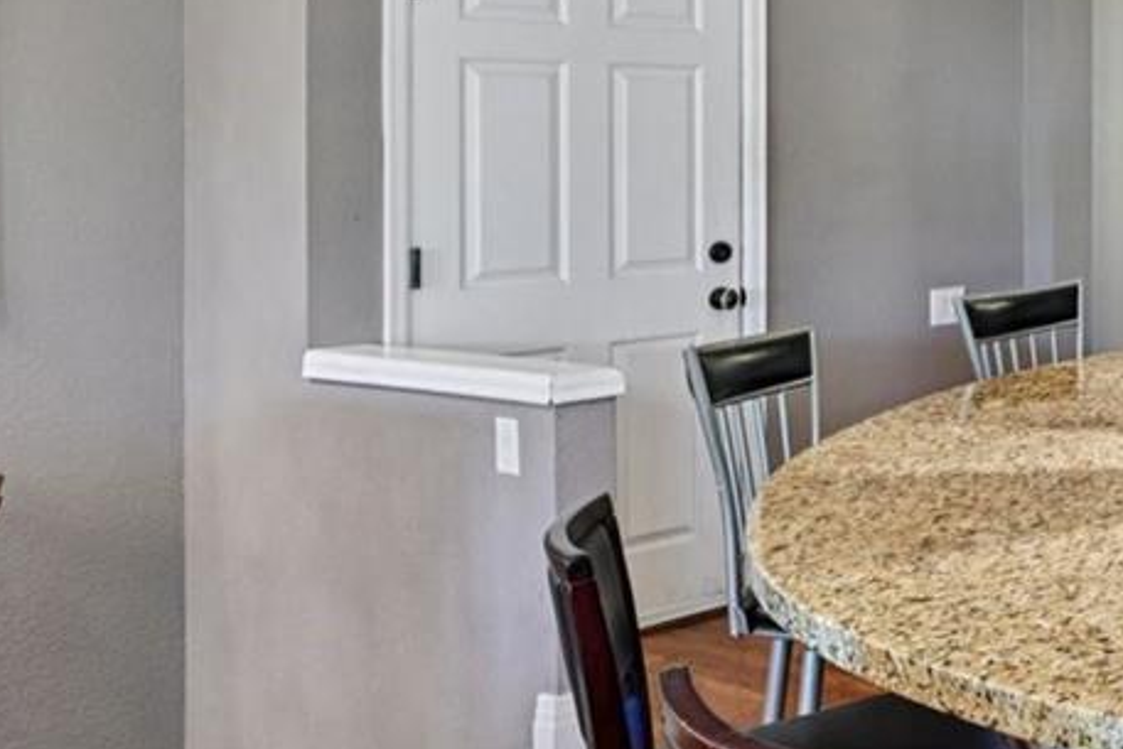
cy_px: 115
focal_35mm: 49
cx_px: 1796
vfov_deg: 26.8
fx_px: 1529
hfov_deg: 25.8
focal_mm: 14
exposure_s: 1/5
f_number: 8
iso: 400
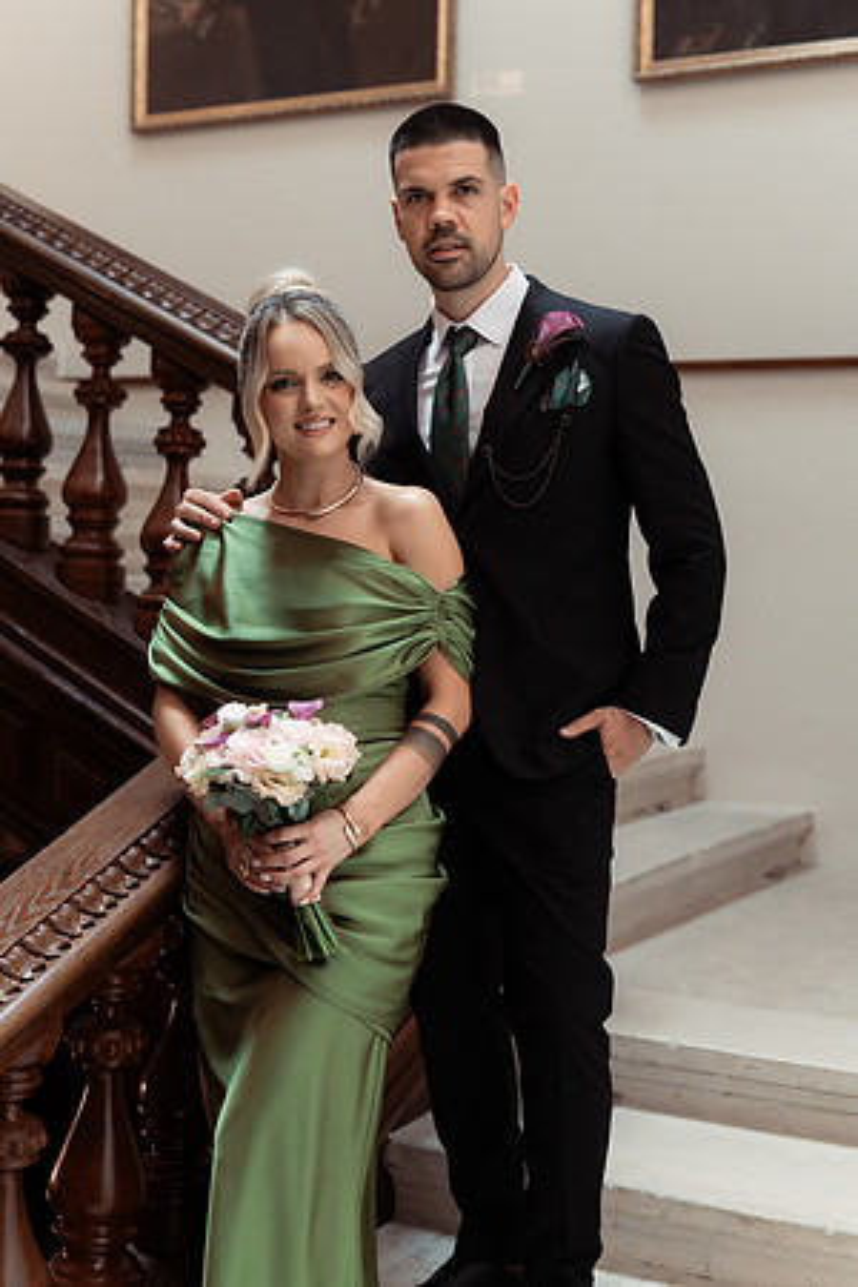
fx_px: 1787
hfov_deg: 27.0
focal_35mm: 50
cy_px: 644
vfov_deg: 39.6
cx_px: 429
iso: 2500
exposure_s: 1/200
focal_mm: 50
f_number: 3.2
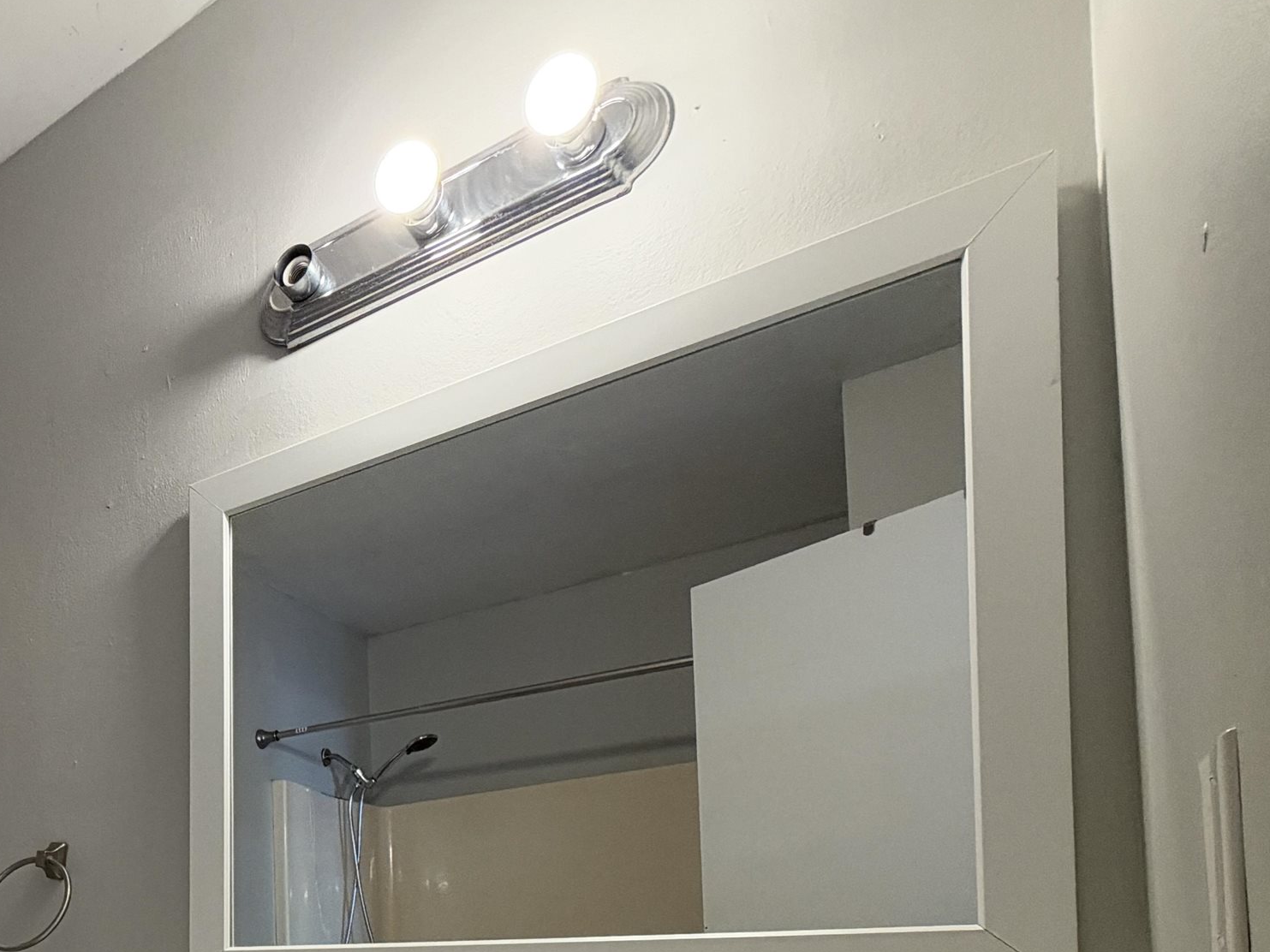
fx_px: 1064
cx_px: 16
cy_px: 961
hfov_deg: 50.6
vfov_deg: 41.6
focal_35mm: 29
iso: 320
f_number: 2.2
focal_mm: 2.22
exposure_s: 1/69
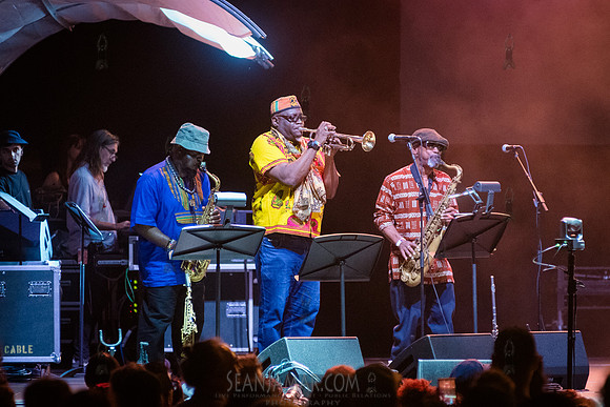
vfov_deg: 4.9
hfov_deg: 7.3
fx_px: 4791
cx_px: 312
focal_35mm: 283
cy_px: 160
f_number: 3.5
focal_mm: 200
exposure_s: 1/320
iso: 6400
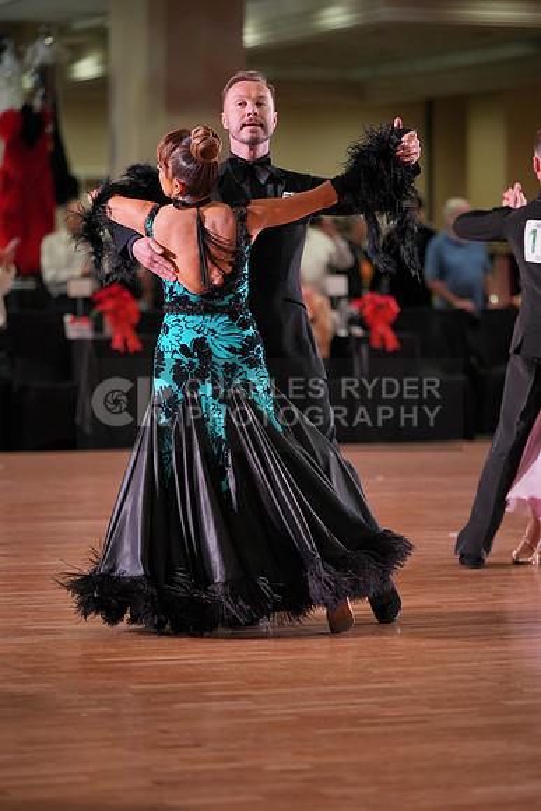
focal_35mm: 135
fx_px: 3041
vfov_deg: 15.2
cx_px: 270
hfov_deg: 10.2
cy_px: 406
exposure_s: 1/400
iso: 1000
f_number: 2.8
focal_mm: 135
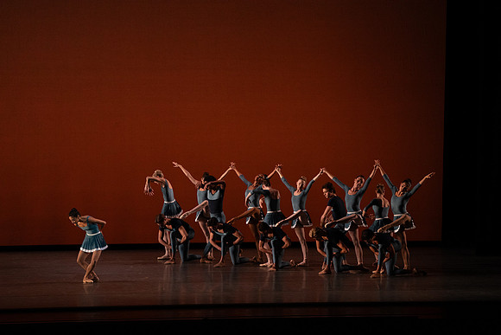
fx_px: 2283
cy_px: 168
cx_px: 250
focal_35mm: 164
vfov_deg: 8.4
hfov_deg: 12.5
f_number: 9
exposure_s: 1/400
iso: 5000
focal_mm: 164
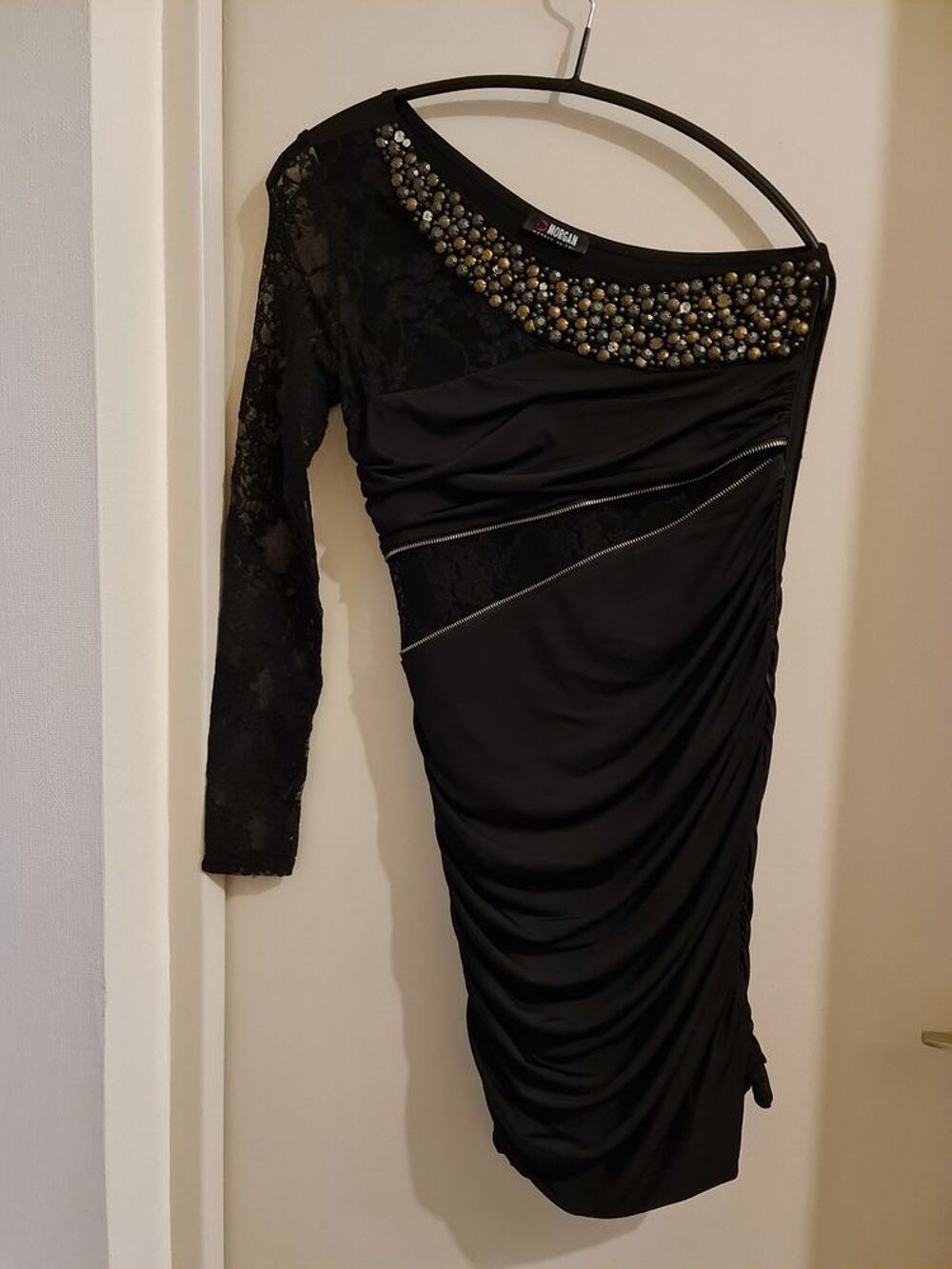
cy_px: 634
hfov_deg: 54.9
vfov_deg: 69.4
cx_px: 476
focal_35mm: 25
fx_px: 917
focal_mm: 7
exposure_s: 1/25
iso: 1000
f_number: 1.8
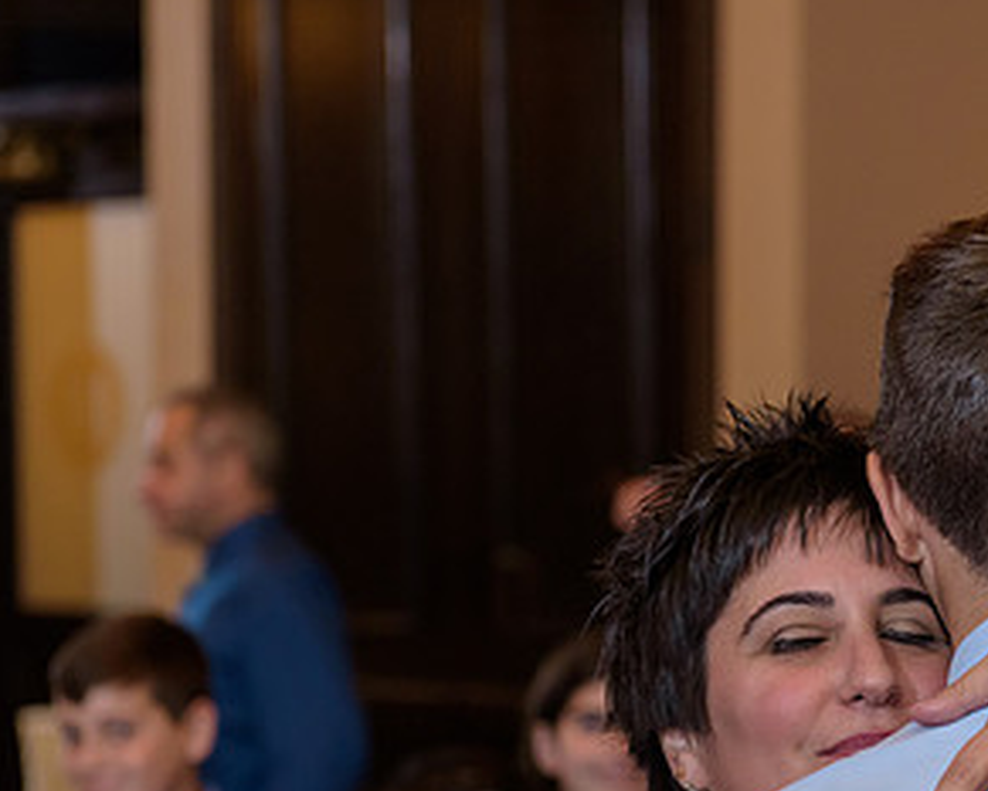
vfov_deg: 11.7
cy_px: 650
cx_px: 815
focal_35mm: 131
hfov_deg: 14.6
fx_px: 3832
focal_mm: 70
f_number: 3.2
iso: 1600
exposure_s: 1/125
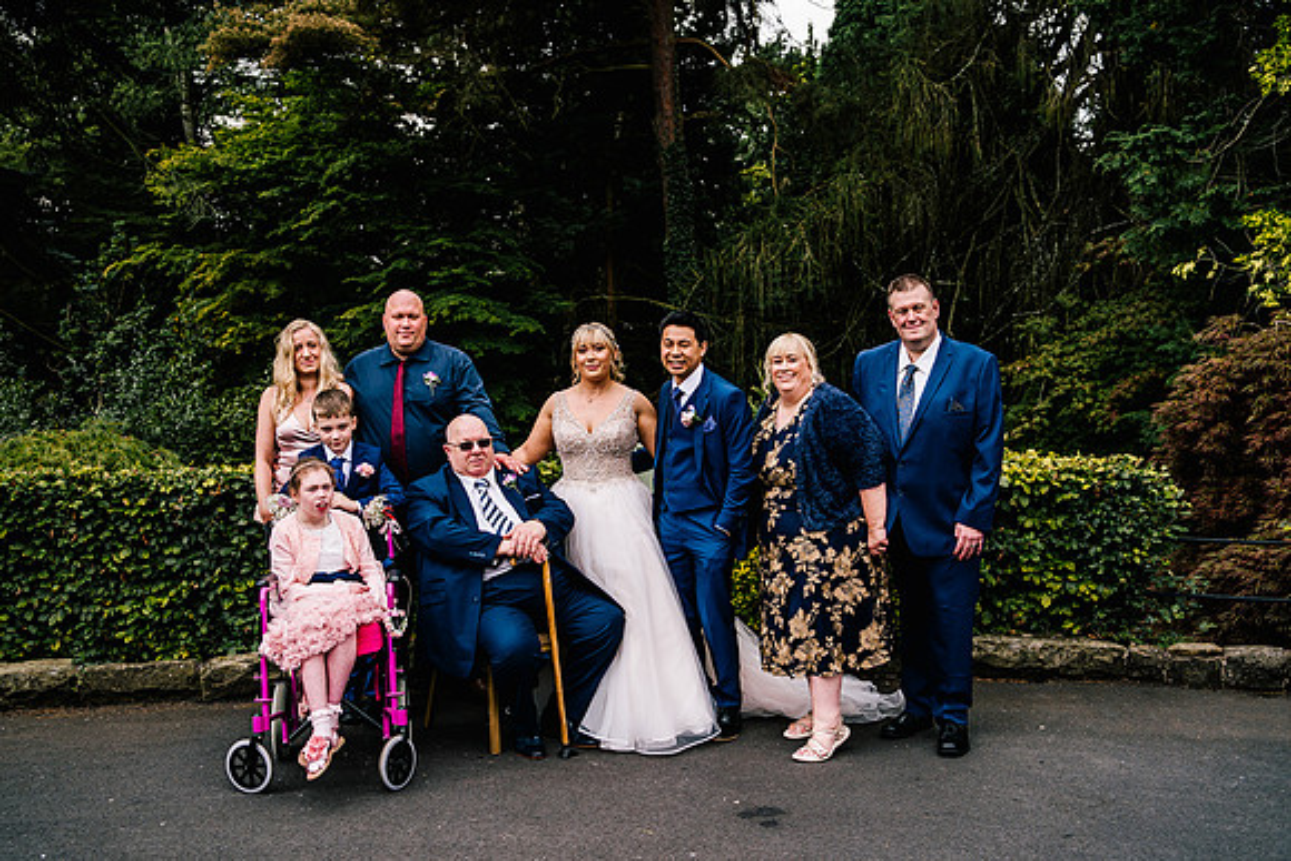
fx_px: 1255
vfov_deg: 37.9
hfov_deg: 54.4
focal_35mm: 35
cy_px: 430
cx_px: 646
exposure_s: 1/500
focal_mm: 35
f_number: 4
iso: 200
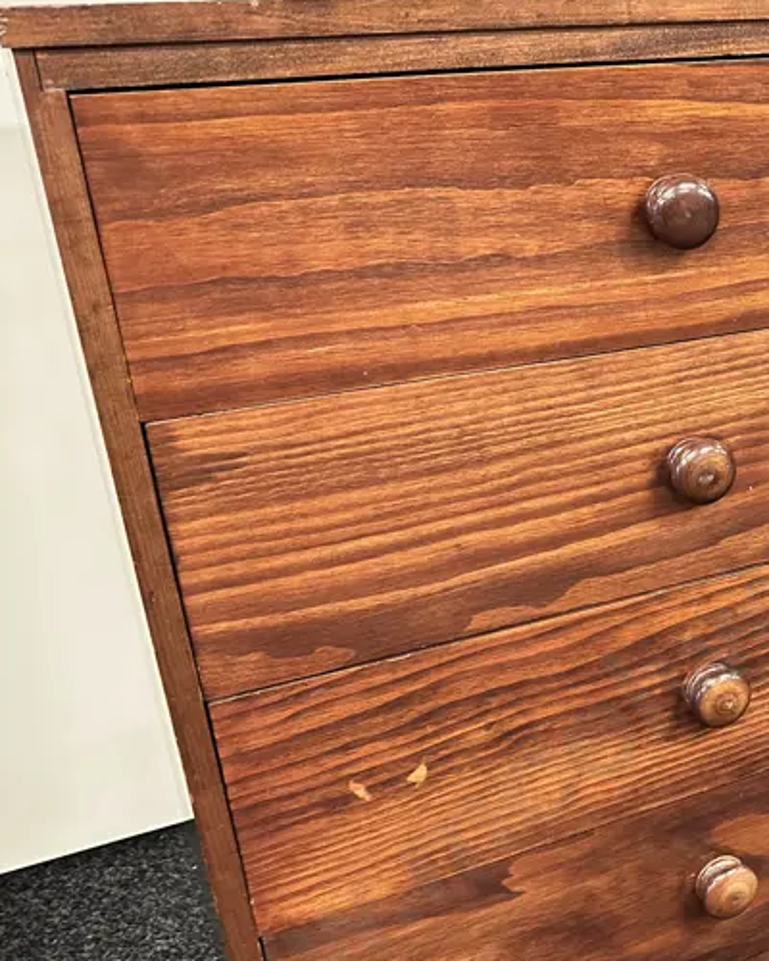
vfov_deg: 38.8
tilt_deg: -22.8
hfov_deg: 27.8
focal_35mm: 48
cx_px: 907
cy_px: 509
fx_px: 1366
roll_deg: +0.8
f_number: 1.78
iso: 500
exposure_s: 1/50
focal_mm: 6.86
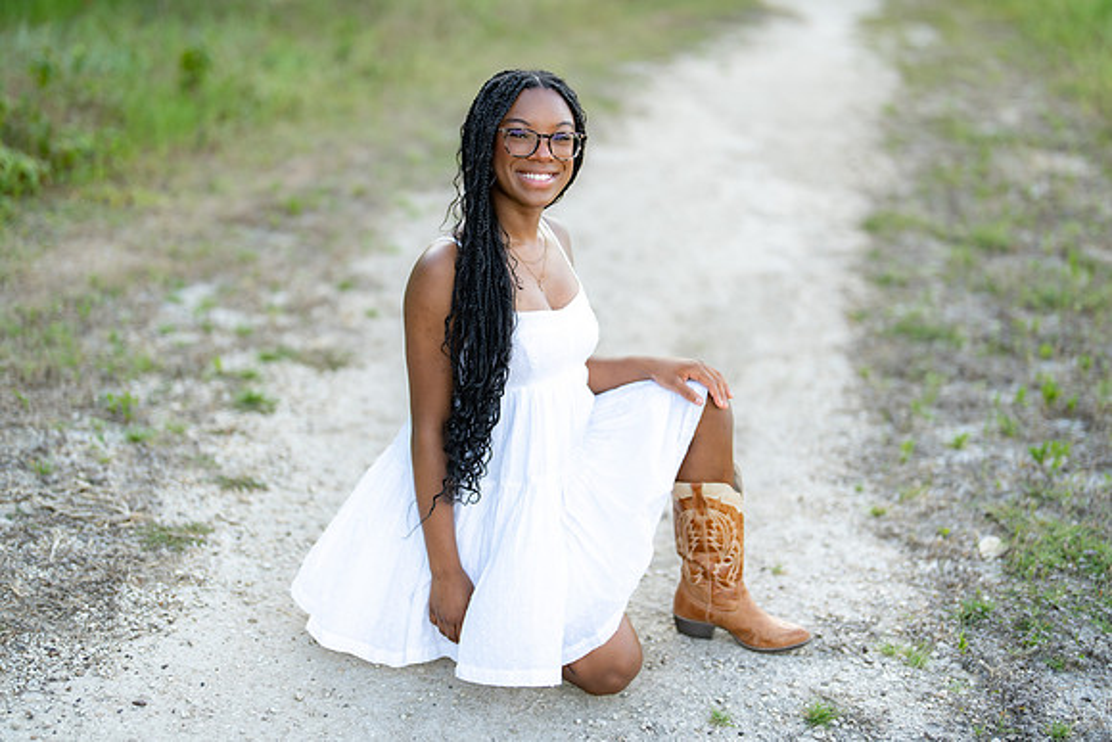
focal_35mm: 50
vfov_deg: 27.0
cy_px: 371
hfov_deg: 39.6
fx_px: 1545
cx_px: 556
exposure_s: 1/800
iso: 100
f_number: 1.2
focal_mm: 50
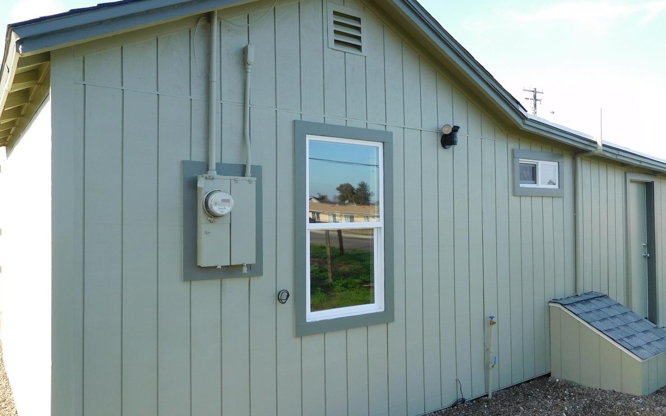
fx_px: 490
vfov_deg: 46.0
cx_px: 332
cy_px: 215
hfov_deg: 68.4
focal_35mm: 27
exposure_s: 1/320
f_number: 3.4
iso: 125
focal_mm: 4.5
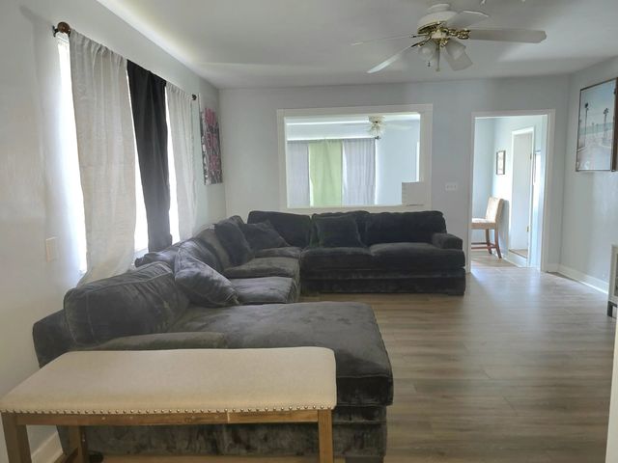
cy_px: 232
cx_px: 309
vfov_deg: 58.9
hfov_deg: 73.9
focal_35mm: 23
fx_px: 411
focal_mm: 6.3
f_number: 1.7
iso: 160
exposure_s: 1/24
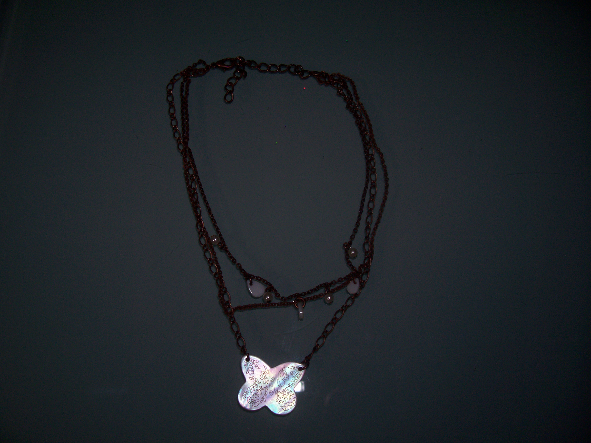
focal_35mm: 34
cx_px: 296
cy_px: 222
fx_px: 580
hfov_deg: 54.0
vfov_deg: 41.8
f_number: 2.7
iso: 80
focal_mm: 5.6
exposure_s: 1/64
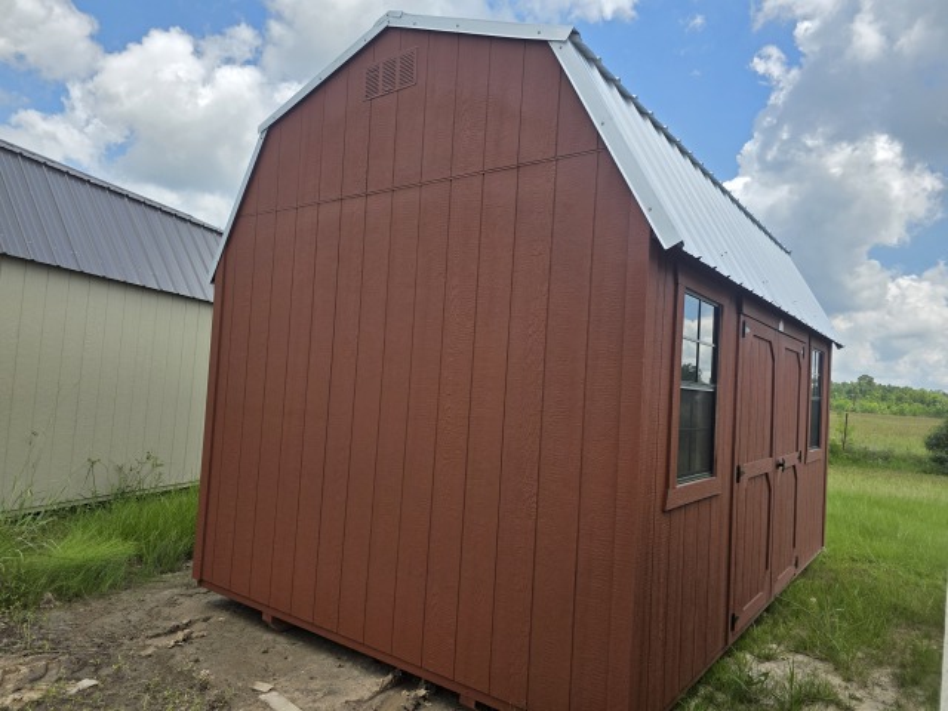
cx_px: 474
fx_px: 630
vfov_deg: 58.9
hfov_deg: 73.9
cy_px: 356
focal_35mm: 23
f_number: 1.7
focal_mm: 6.3
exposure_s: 1/4650
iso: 80
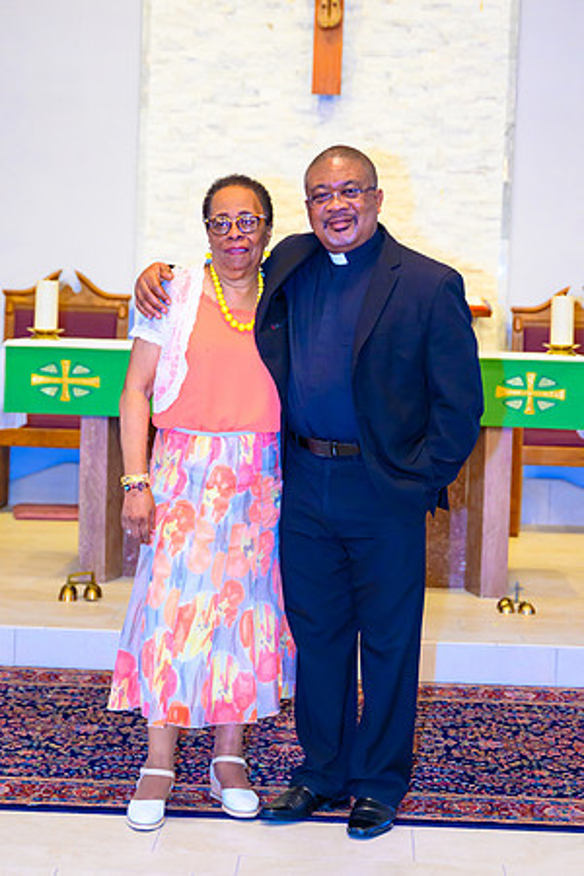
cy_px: 438
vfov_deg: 26.0
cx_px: 292
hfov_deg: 17.5
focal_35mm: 78
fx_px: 1898
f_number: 2.8
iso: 900
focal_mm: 52
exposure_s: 1/80
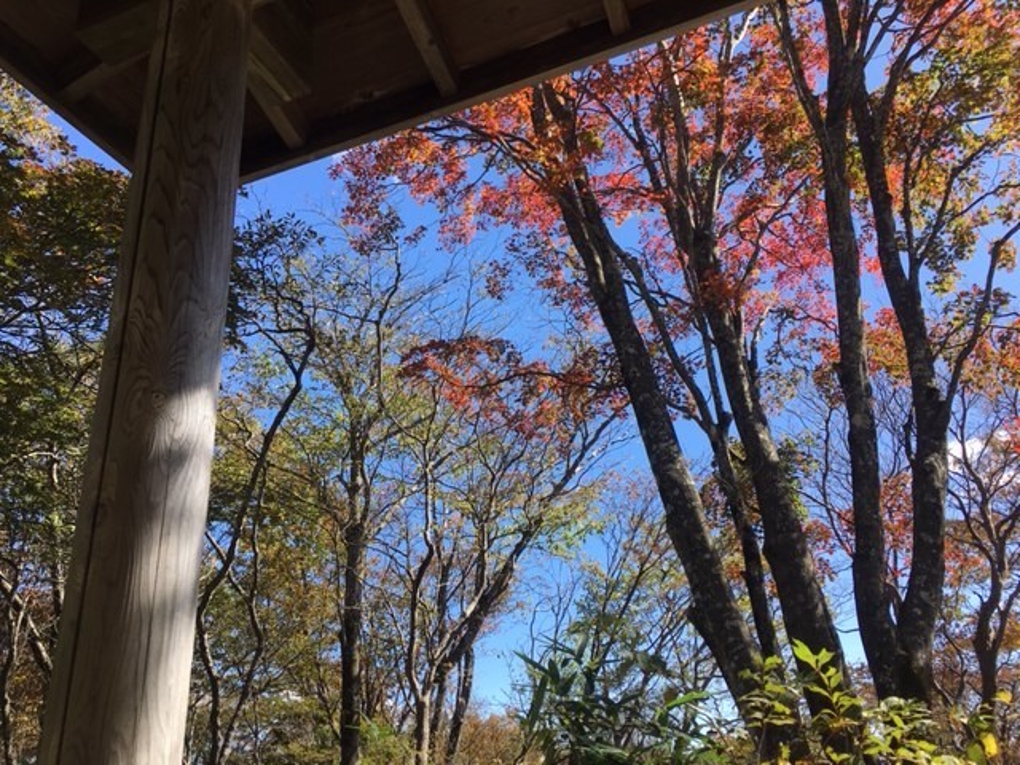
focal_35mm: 29
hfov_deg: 61.7
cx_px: 510
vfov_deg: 48.2
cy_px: 382
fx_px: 855
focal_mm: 4.15
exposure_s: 1/761
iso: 25
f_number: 2.2
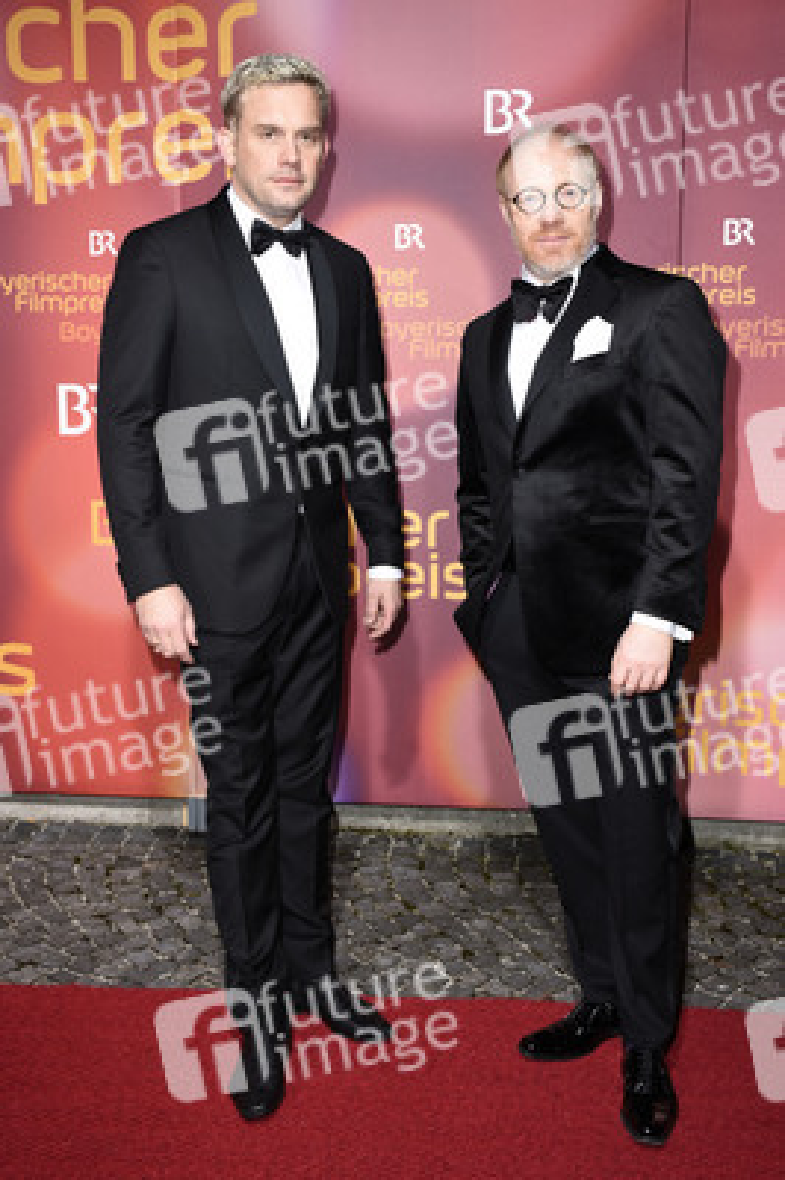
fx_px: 1278
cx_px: 392
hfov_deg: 34.2
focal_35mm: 39
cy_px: 590
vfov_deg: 49.6
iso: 320
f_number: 6.3
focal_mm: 26
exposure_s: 1/160
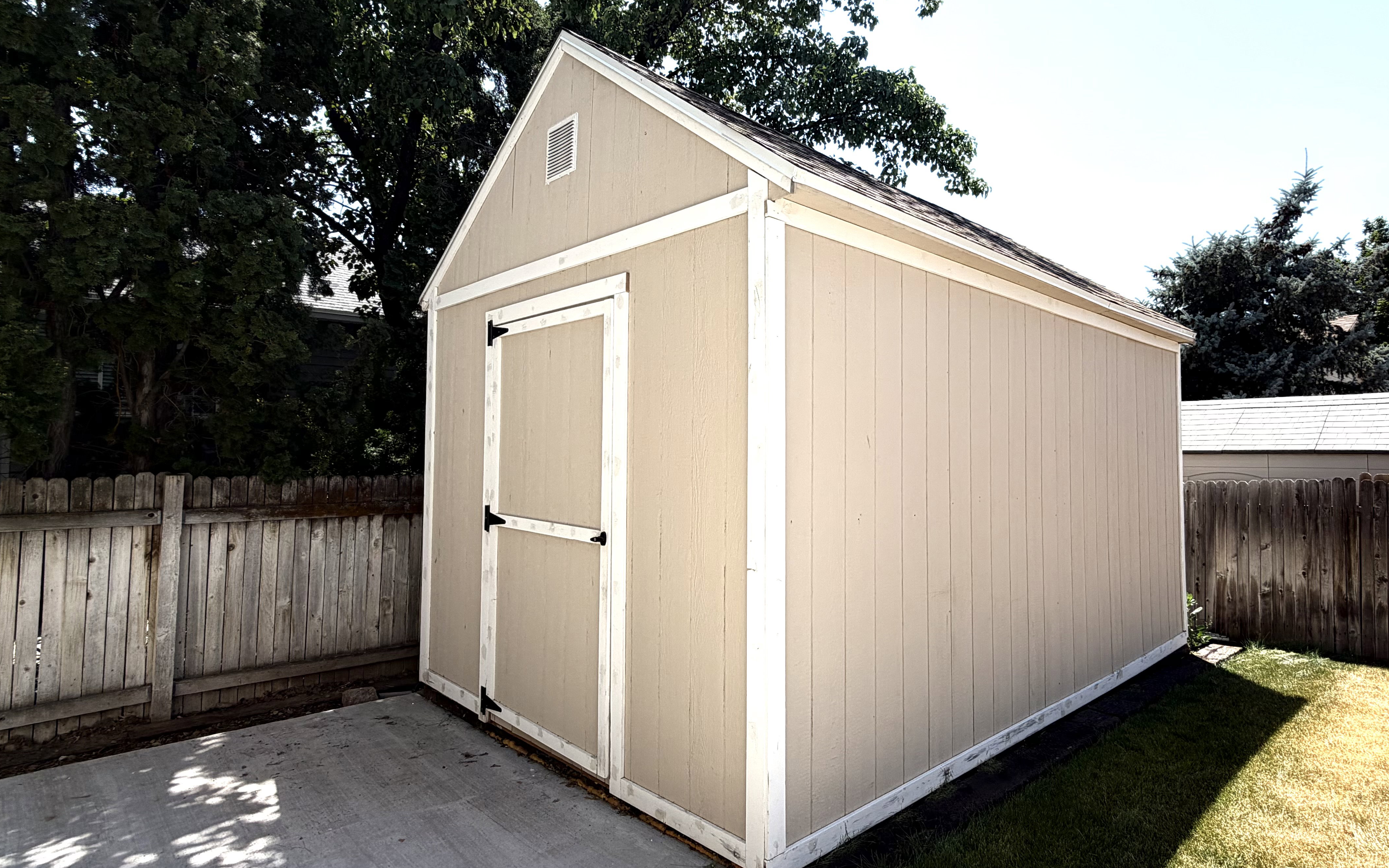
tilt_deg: +6.0
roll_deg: +0.9
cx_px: 781
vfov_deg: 59.6
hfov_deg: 84.7
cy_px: 412
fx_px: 757
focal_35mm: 20
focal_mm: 2.22
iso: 25
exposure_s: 1/770
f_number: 2.2
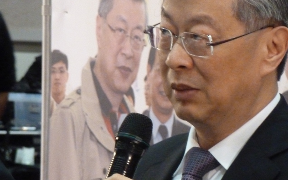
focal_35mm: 554
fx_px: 4348
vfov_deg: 2.4
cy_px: 88
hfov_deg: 3.8
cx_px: 212
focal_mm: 49.2
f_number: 4.9
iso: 800
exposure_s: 1/15
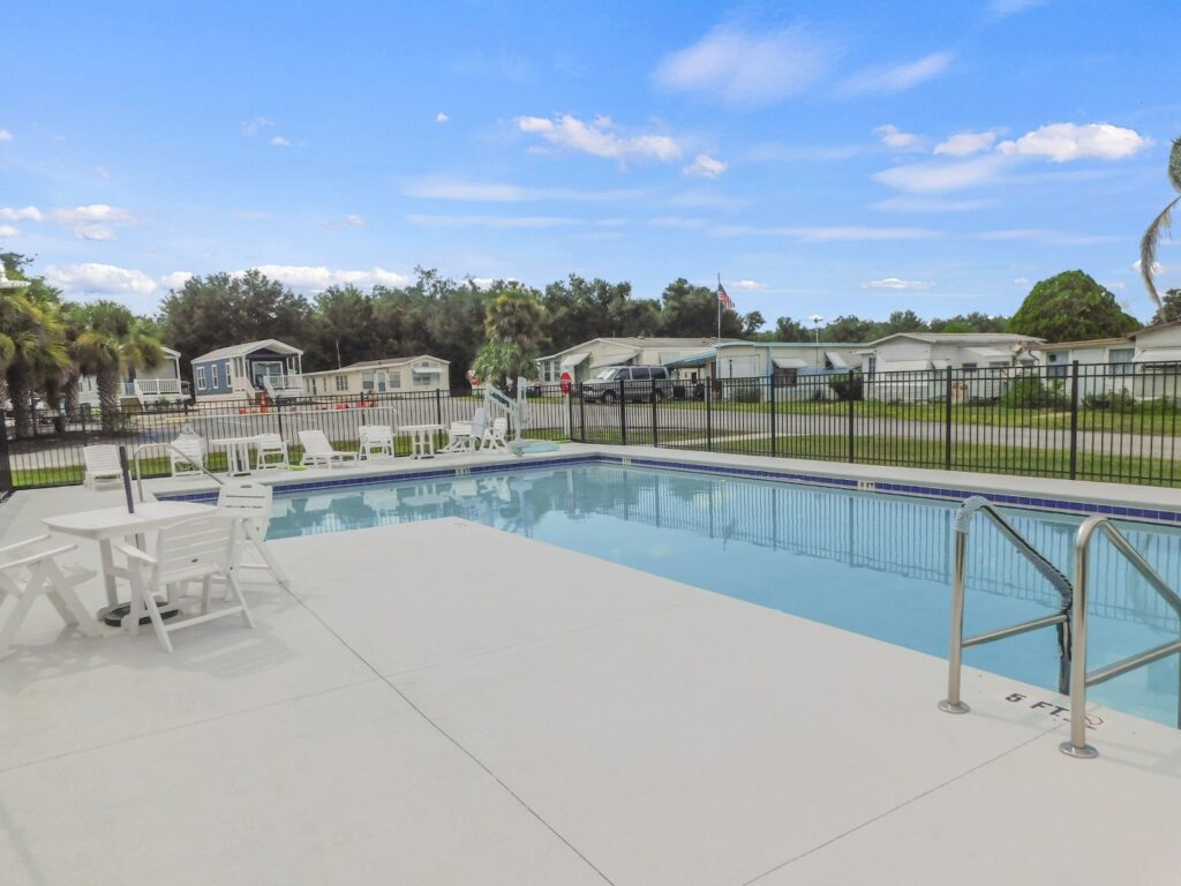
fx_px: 785
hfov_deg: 73.9
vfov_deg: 58.9
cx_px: 590
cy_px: 443
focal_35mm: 23
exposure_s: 1/800
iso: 125
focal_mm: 4
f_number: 6
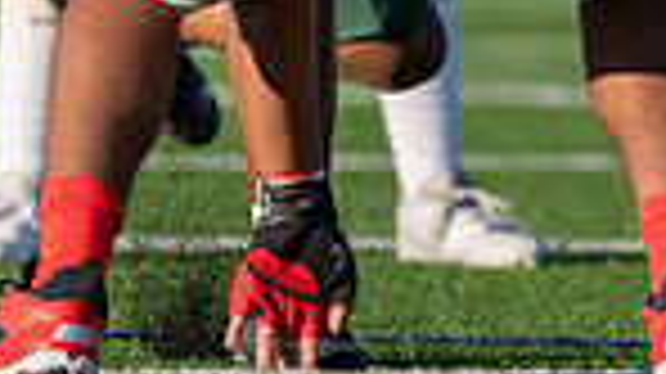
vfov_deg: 1.1
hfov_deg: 2.0
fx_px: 19094
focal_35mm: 1082
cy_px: -410
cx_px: 572
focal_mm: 200
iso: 100
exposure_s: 1/2000
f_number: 2.8
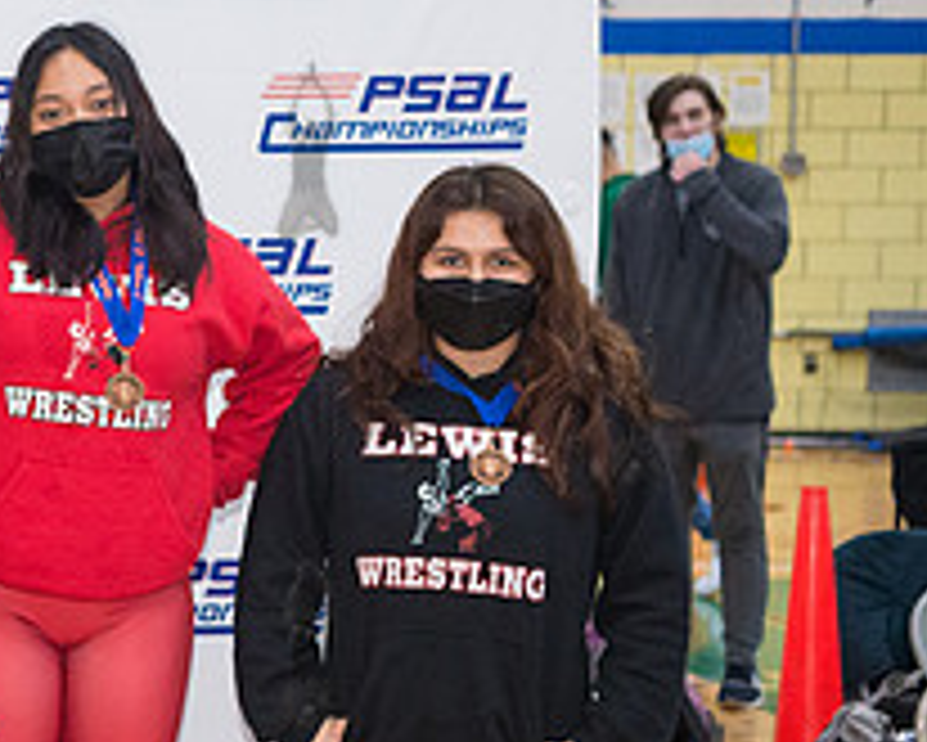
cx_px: -340
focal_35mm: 108
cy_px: 393
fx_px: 2964
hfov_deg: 16.6
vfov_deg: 14.3
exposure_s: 1/400
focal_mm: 35
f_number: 3.5
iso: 4000
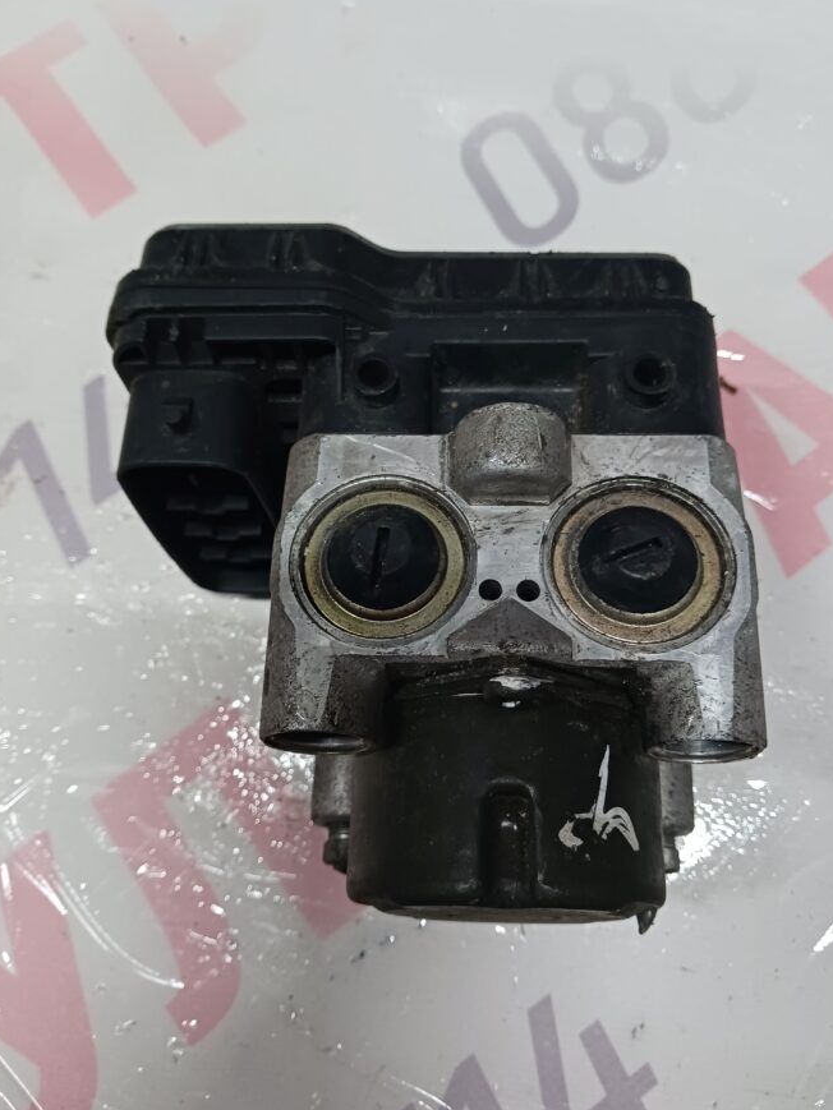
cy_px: 542
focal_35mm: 29
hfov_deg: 48.2
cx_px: 434
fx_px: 930
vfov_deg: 61.6
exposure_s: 1/25
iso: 320
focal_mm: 4
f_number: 1.8
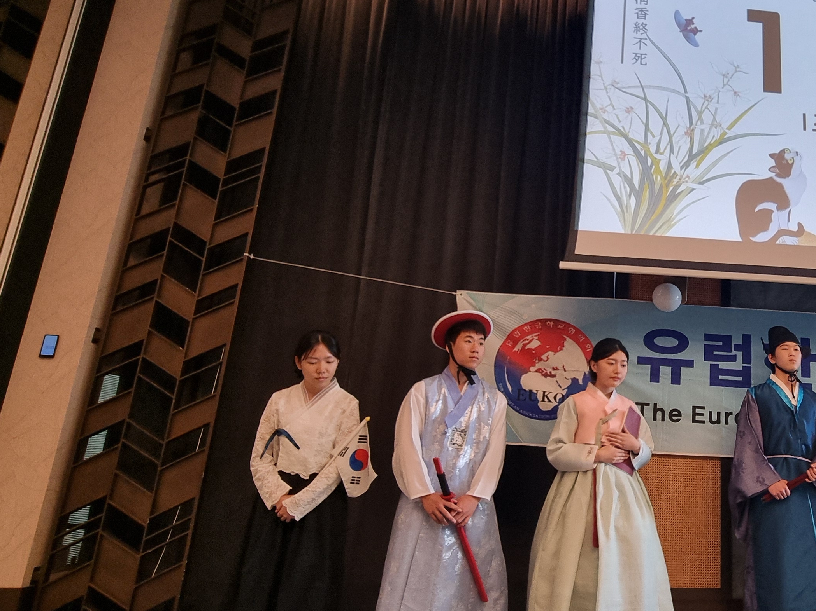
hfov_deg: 63.2
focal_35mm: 25
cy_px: 304
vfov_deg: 54.9
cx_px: 658
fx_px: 589
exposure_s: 1/56
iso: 200
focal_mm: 2.2
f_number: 2.2
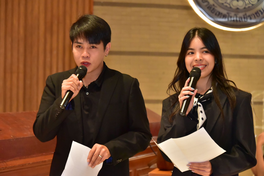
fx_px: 822
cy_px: 88
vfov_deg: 12.2
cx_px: 132
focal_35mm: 112
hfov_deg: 18.3
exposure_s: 1/125
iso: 8000
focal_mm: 112
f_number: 5.6
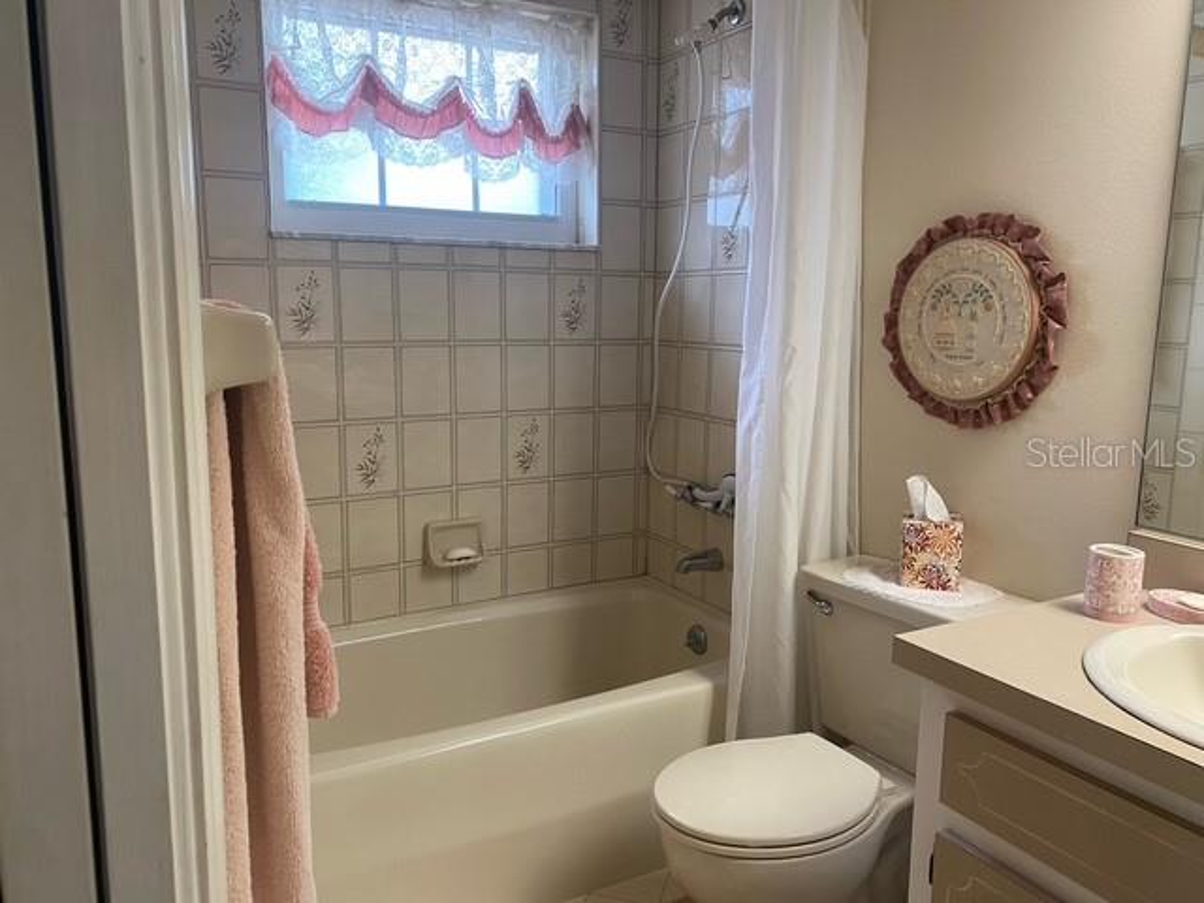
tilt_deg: -12.2
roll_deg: -0.6
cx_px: 602
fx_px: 904
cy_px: 452
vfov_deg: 53.1
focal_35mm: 26
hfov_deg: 67.3
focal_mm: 4.25
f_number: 1.8
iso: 80
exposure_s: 1/60
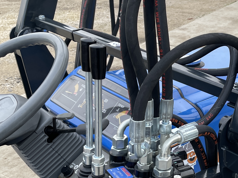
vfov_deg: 23.6
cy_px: 99
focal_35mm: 62
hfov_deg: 30.0
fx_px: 426
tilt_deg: -24.8
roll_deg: +4.4
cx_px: 208
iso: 50
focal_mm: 4.2
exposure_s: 1/121
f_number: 1.6
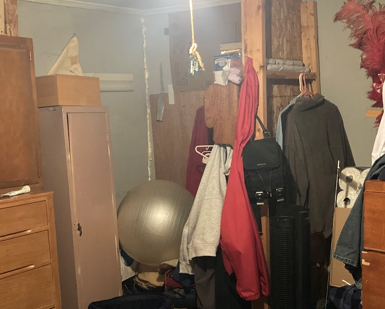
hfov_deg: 36.3
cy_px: 188
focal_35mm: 51
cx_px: 250
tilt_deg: -4.7
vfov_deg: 29.6
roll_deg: +2.4
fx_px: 581
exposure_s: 1/30
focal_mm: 3.99
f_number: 1.8
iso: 640
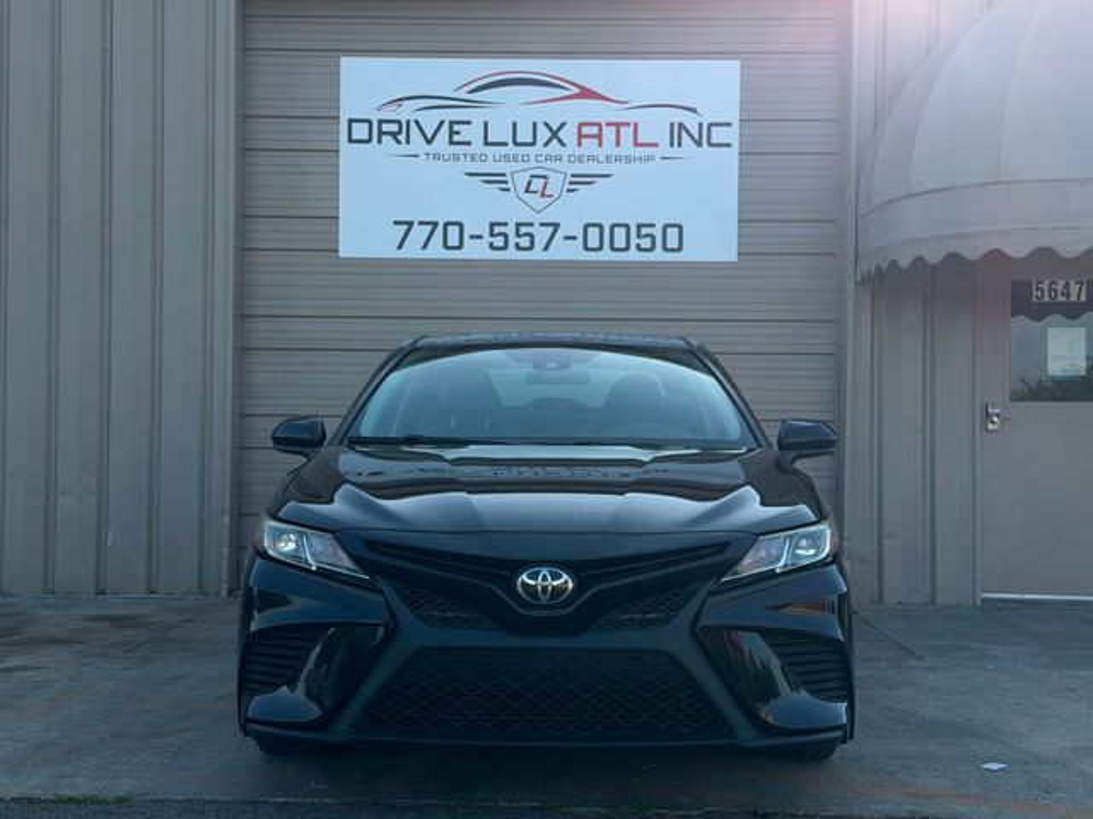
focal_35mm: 48
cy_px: 410
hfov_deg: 39.7
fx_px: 1516
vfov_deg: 30.3
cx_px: 546
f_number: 1.78
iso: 64
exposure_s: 1/2146
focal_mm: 6.76
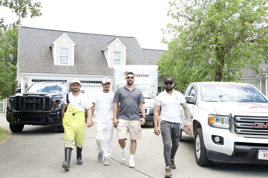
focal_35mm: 39
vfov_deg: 34.2
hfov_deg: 49.6
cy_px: 89
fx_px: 290
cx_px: 134
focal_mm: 26
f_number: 4.5
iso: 400
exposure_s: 1/500
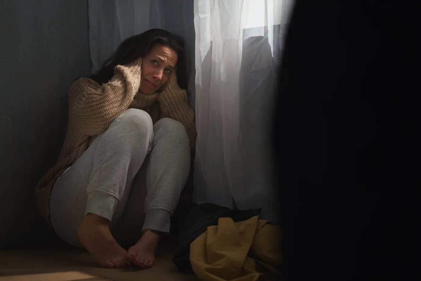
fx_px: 643
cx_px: 210
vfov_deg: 24.6
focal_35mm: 55
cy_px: 140
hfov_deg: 36.2
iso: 500
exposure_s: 1/250
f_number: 1.8
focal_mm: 55
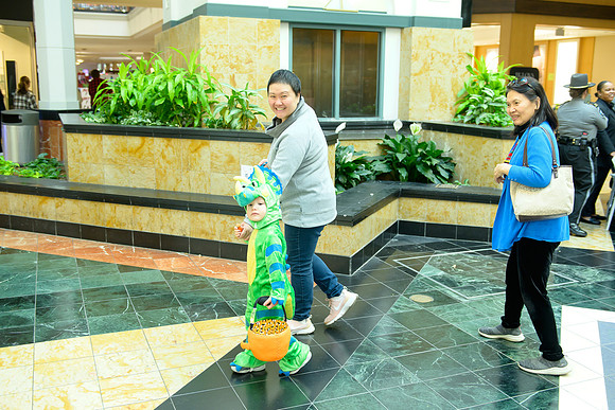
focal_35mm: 36
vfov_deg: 36.7
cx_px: 308
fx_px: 619
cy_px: 205
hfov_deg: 52.8
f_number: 3.5
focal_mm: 34
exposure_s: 1/200
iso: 1250
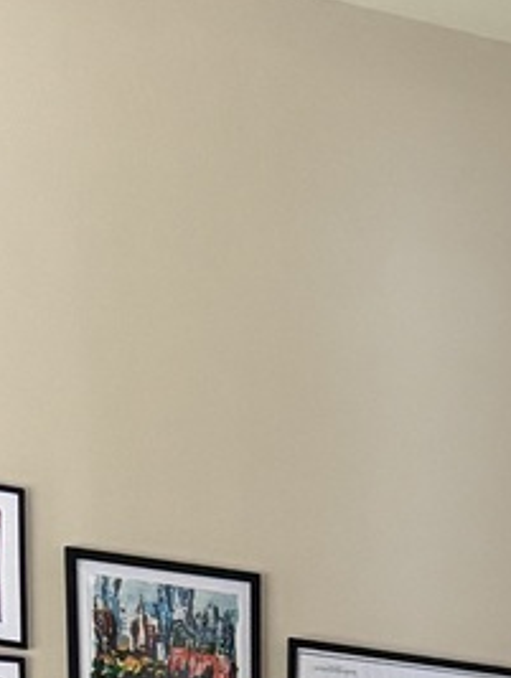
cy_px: 1651
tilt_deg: -10.1
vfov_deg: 11.5
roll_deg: -0.6
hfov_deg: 10.1
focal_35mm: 140
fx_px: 2749
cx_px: 854
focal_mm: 5.96
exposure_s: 1/52
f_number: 1.6
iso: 500
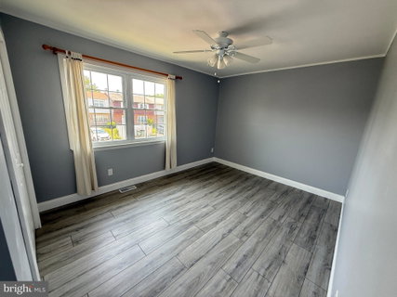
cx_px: 198
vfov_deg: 85.6
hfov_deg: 102.1
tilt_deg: -13.1
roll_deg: -3.3
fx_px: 161
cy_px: 148
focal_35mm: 14
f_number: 2.2
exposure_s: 1/99
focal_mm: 2.22
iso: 125
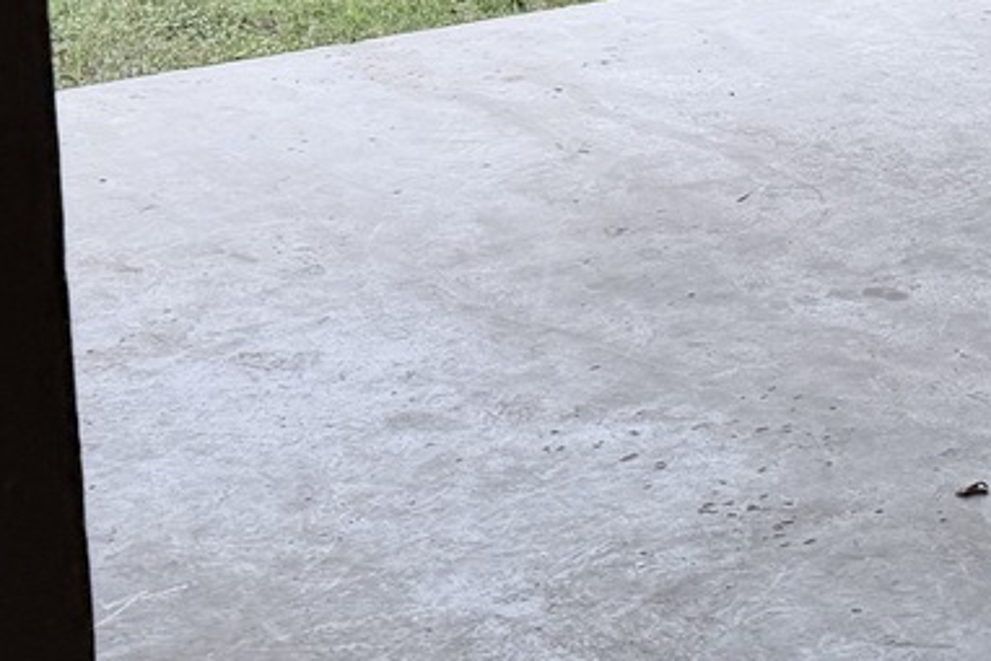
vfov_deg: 14.2
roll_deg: -1.3
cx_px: 1224
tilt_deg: -12.5
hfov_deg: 20.2
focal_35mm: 94
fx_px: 2588
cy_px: -96
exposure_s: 1/395
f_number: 1.78
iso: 80
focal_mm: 6.76
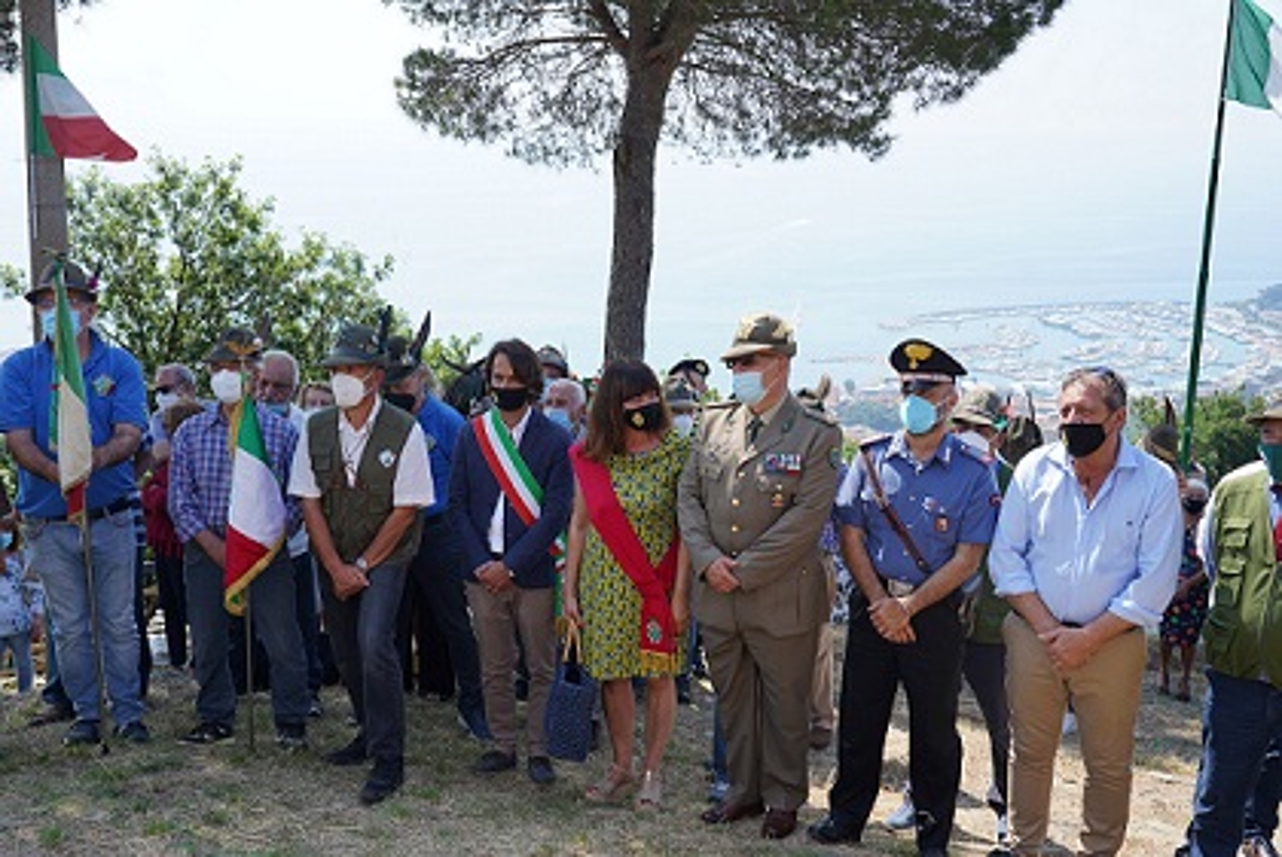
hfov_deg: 51.8
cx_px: 641
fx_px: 1319
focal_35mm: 37
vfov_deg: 36.0
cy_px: 428
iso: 100
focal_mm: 37
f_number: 6.3
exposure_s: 1/200
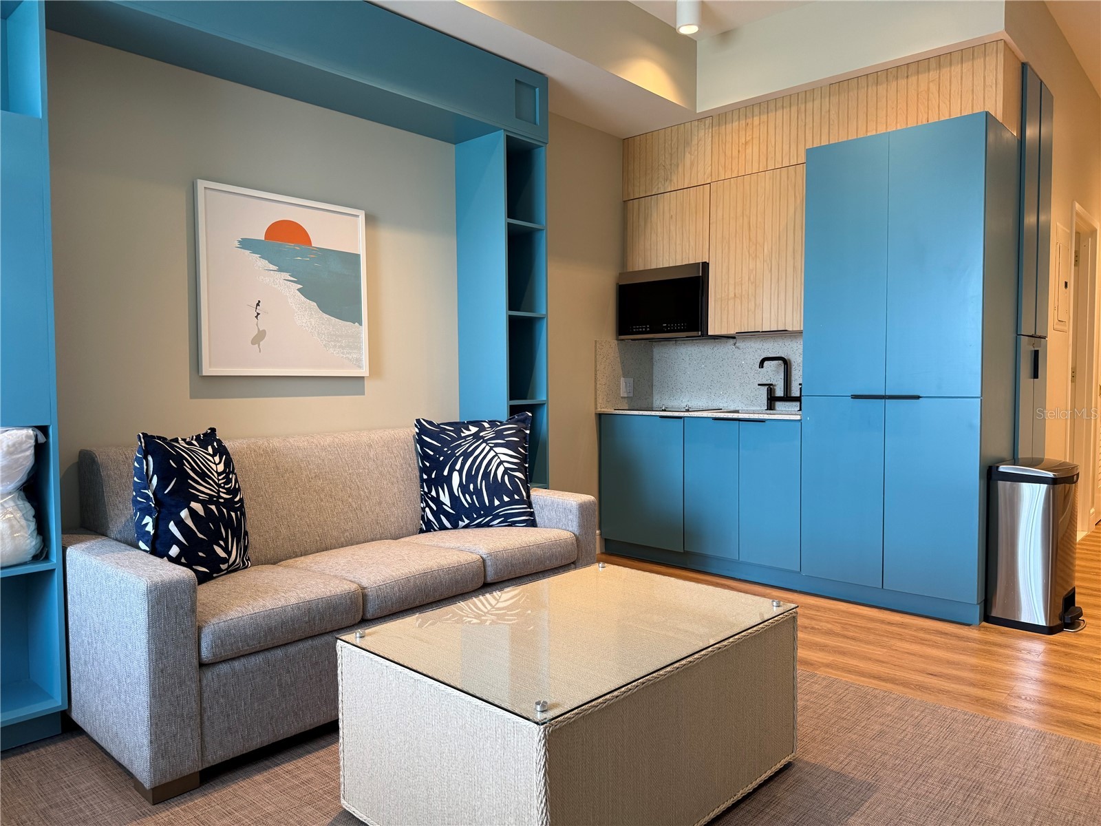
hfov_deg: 71.6
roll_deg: +0.3
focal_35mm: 24
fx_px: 763
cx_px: 550
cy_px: 413
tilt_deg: -1.7
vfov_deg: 56.8
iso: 200
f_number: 1.78
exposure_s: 1/120
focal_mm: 6.76
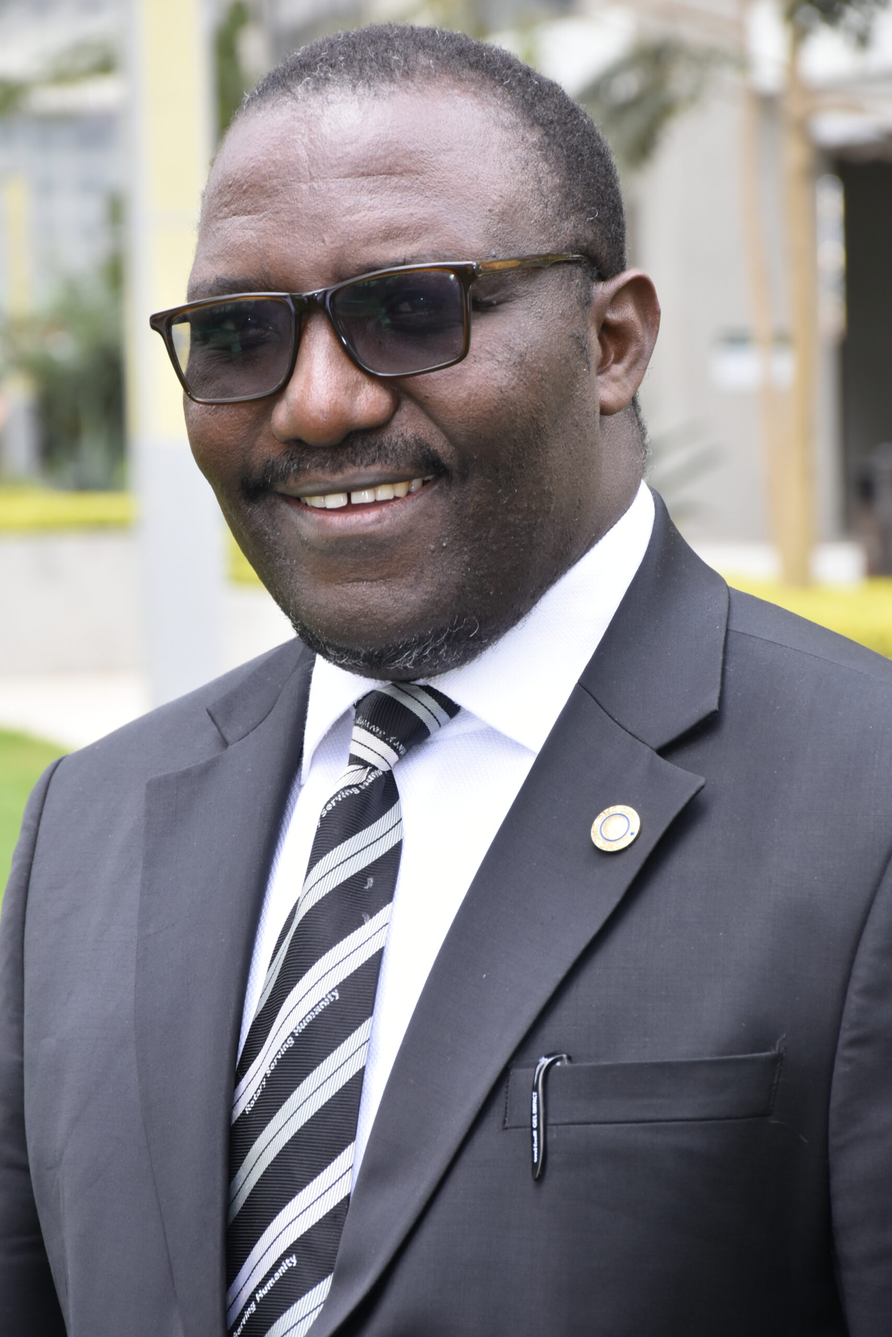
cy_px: 668
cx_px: 446
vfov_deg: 13.7
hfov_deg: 9.2
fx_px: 5572
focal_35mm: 150
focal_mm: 100
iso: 400
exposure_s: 1/125
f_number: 9.5
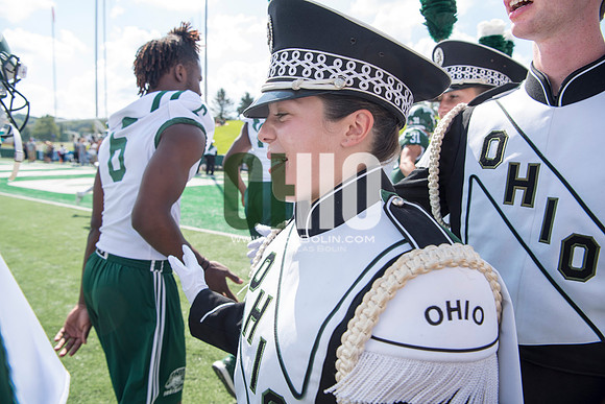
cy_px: 202
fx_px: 403
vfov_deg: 53.2
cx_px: 302
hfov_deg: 73.7
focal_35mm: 24
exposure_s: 1/500
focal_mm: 24
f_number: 5.6
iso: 200
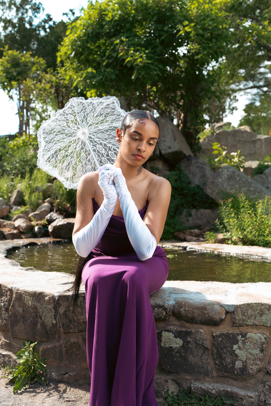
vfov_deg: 54.4
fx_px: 395
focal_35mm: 35
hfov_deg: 37.8
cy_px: 203
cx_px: 136
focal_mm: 35
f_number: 4.5
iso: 100
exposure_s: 1/200
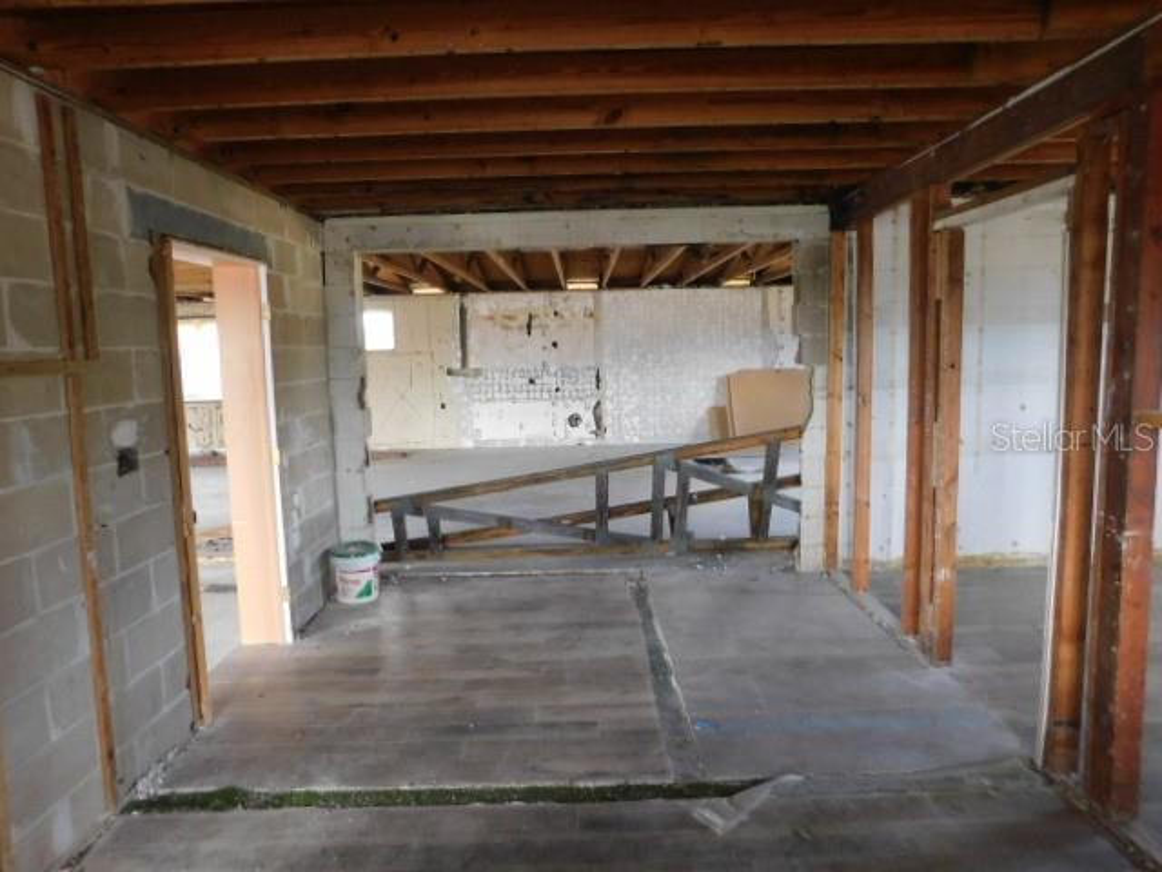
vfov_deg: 58.9
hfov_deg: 73.9
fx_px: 772
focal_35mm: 23
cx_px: 581
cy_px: 436
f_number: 3
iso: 280
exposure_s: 1/30
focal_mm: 4
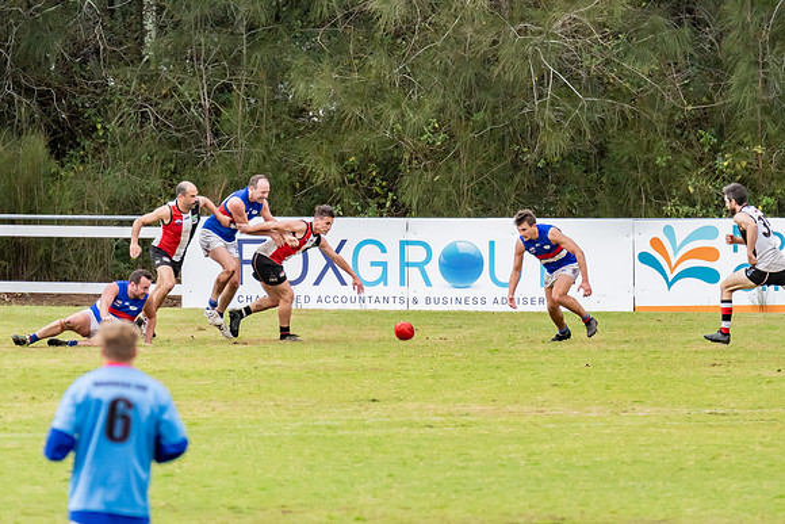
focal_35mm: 633
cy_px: 276
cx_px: 371
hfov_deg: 3.3
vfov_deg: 2.2
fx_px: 13796
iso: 1250
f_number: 7.1
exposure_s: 1/6400
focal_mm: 400
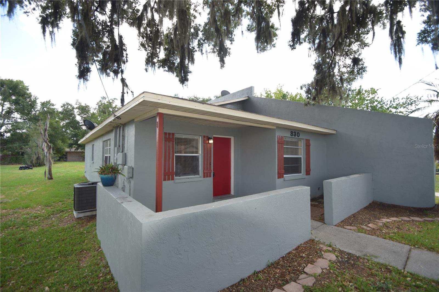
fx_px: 183
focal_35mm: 15
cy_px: 146
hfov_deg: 100.4
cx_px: 220
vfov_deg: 77.3
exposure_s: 1/200
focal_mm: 10
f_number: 3.5
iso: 110
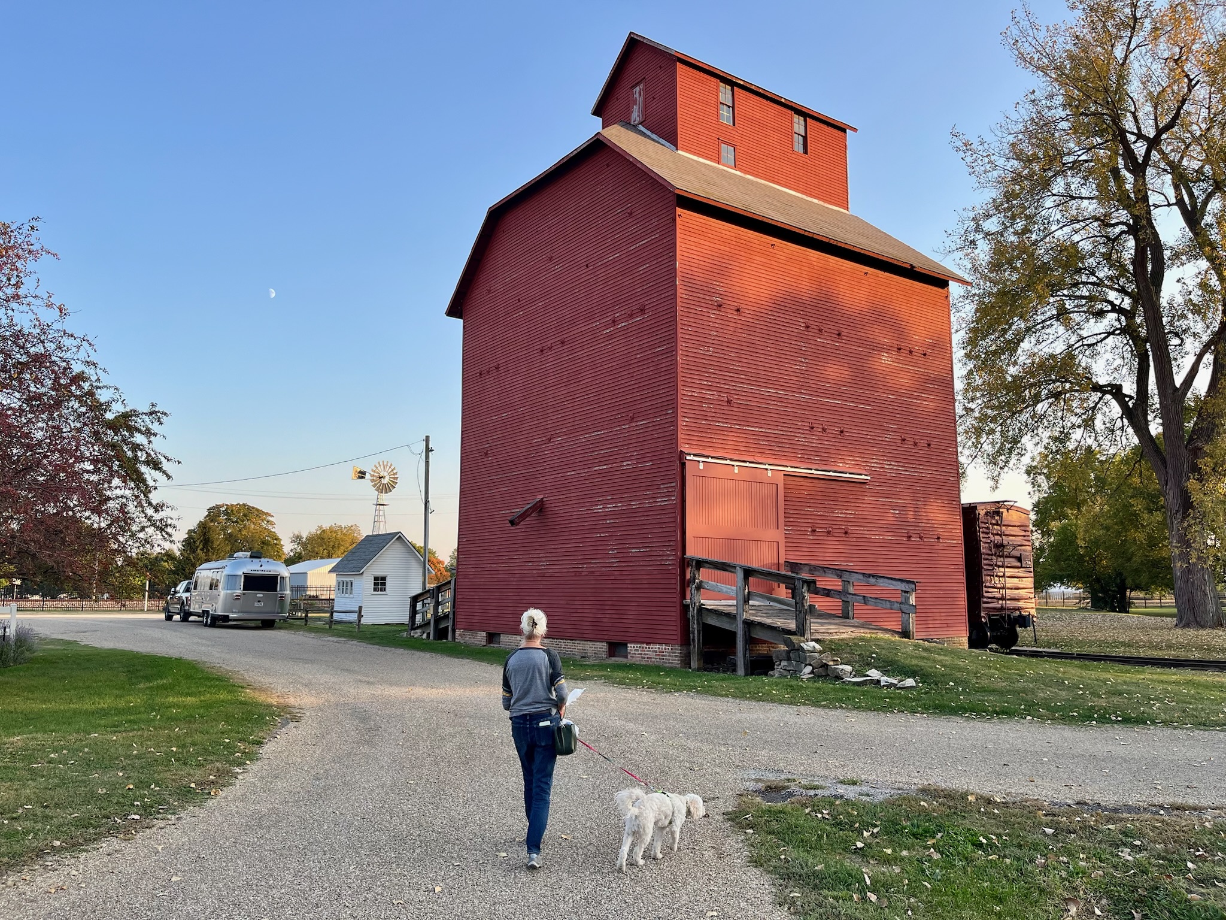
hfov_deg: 67.3
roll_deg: +0.0
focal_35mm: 26
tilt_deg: +8.6
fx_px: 921
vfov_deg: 53.1
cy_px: 460
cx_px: 613
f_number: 1.6
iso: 50
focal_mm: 5.1
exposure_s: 1/742
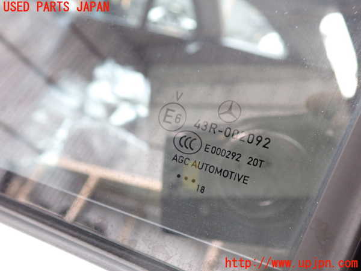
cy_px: 136
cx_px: 180
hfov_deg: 60.0
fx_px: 313
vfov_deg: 46.8
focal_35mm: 30
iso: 500
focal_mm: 5.4
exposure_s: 1/30
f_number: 2.3
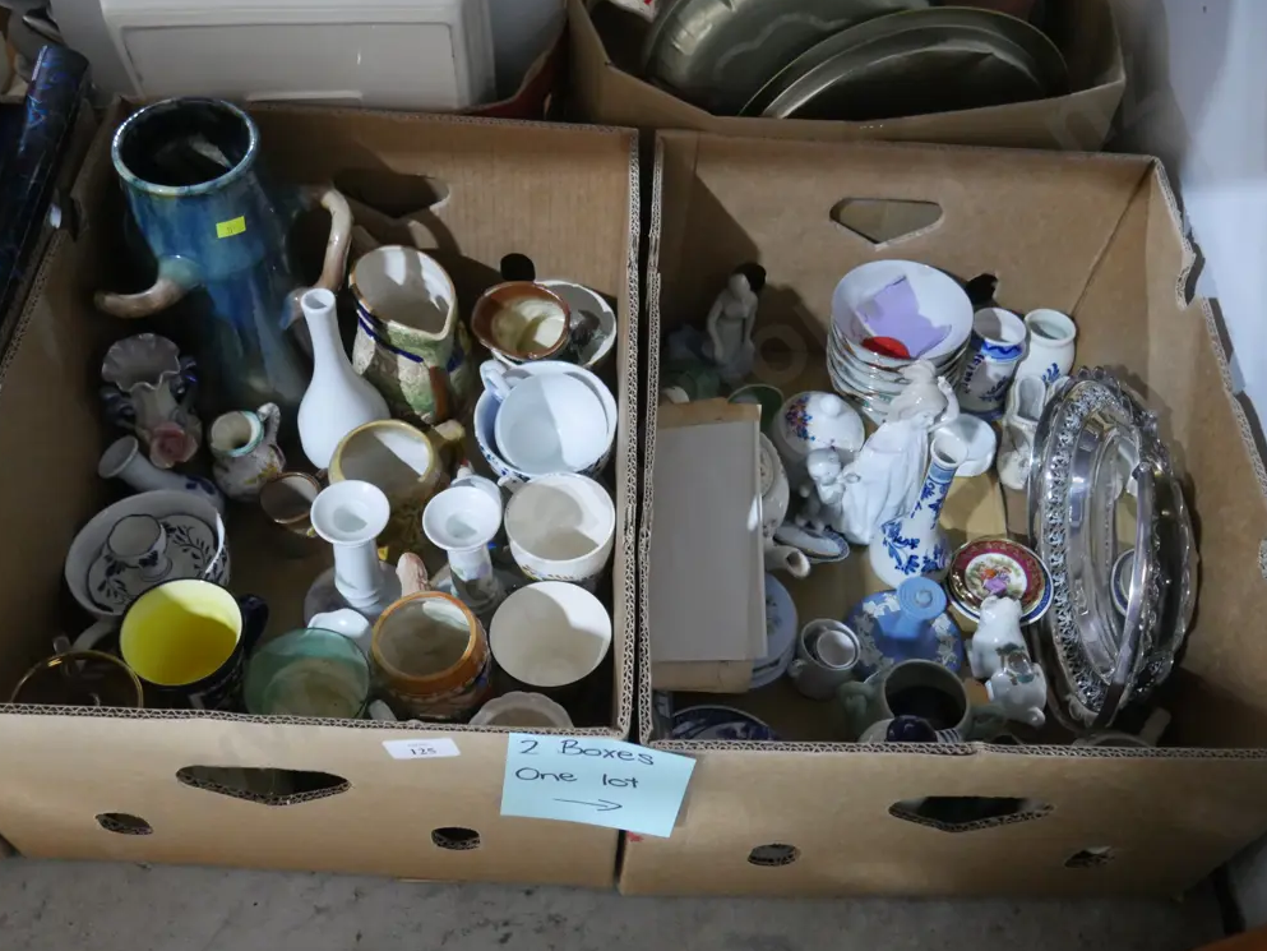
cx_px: 624
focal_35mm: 33
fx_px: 1208
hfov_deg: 55.3
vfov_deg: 43.0
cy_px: 468
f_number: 3.6
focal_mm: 16
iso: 3200
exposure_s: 1/50
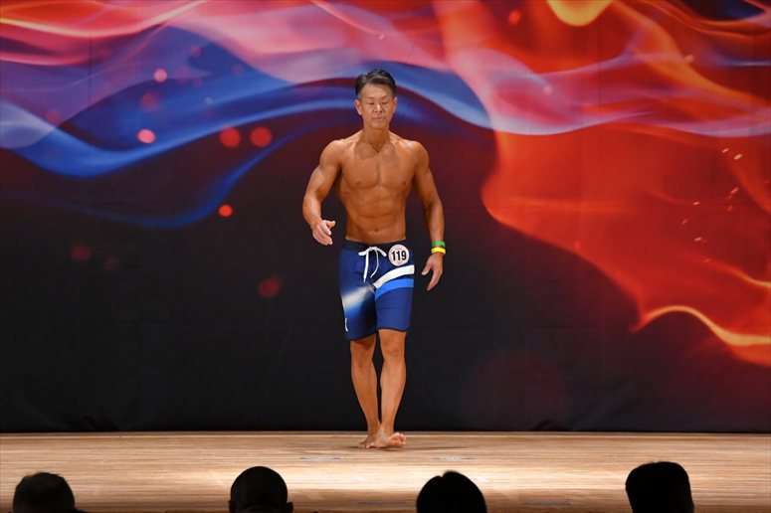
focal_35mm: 225
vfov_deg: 6.1
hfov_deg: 9.2
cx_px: 386
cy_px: 256
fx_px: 4816
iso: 3200
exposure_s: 1/400
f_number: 5.6
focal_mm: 150
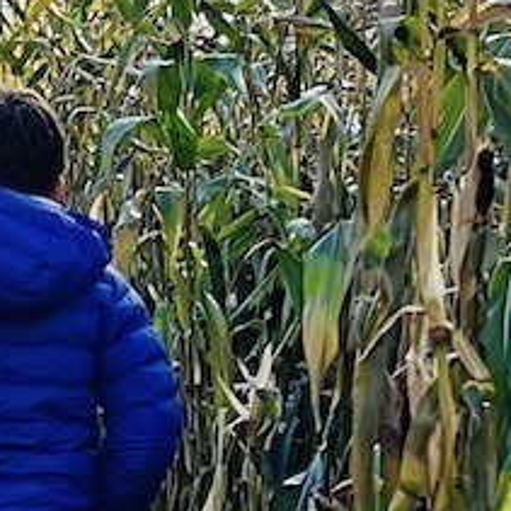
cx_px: -10
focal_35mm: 137
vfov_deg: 12.7
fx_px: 2288
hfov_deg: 12.6
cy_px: 184
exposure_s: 1/2165
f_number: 1.5
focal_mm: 5.7
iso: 50
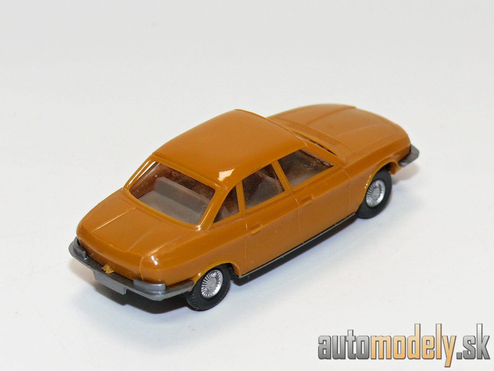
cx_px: 247
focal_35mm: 146
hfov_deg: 13.5
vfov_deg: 10.2
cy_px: 186
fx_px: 2084
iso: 100
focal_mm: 17.3
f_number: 4
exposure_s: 1/30
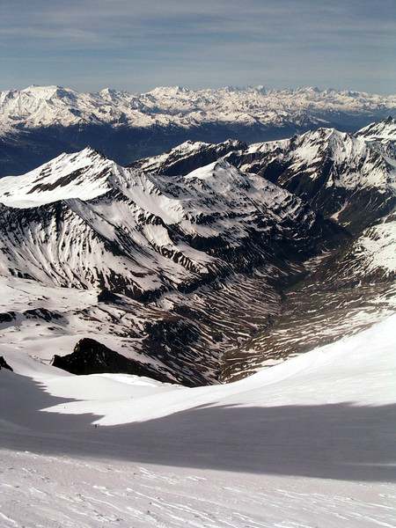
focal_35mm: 52
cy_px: 264
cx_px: 198
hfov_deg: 28.0
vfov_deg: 36.8
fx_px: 793
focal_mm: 7.8
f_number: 5.5
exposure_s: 1/800
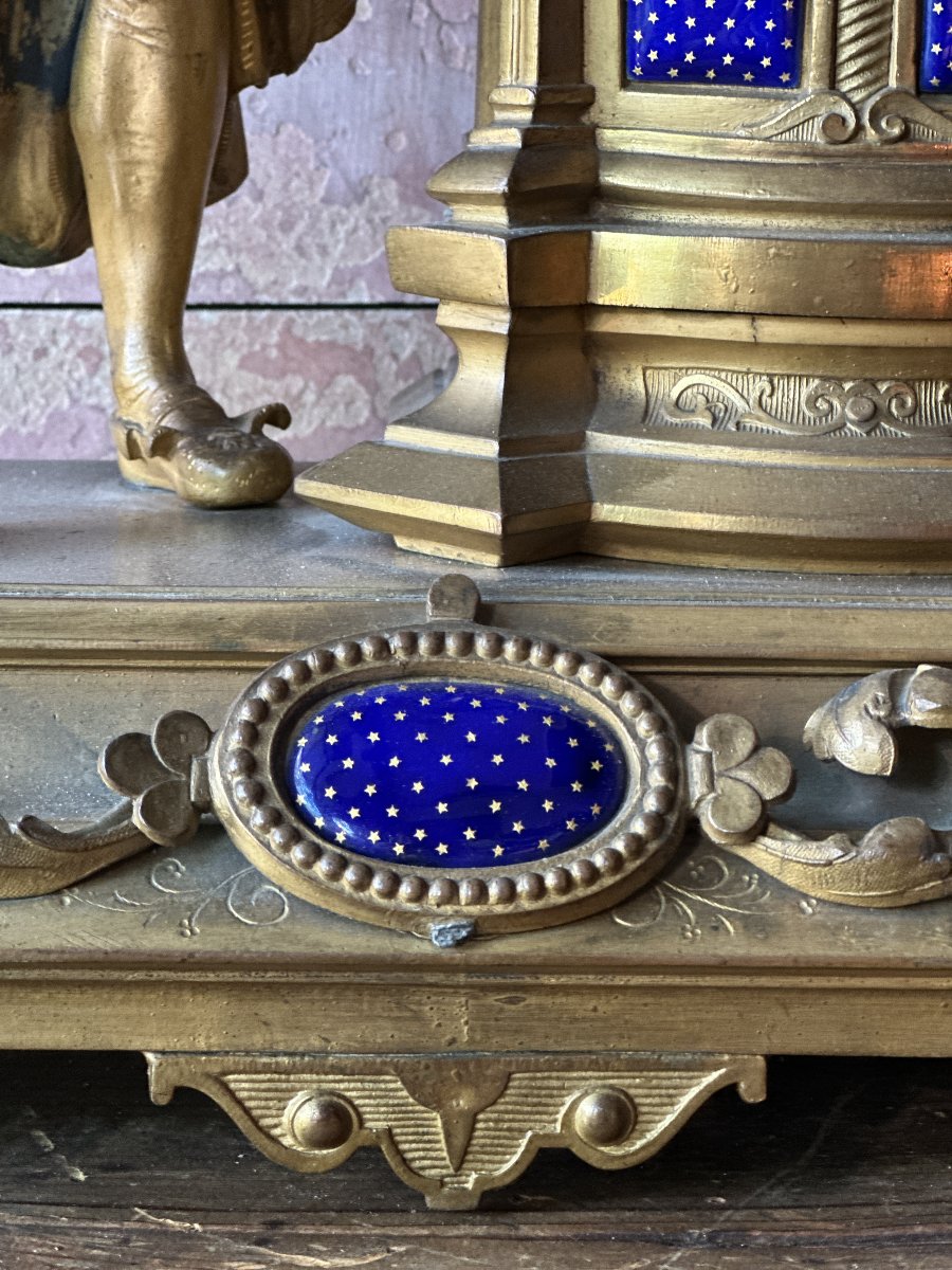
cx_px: 476
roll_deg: -0.7
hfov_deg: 19.1
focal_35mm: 77
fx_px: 2824
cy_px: 635
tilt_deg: -8.7
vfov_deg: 25.3
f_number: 2.8
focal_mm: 9
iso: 320
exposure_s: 1/25
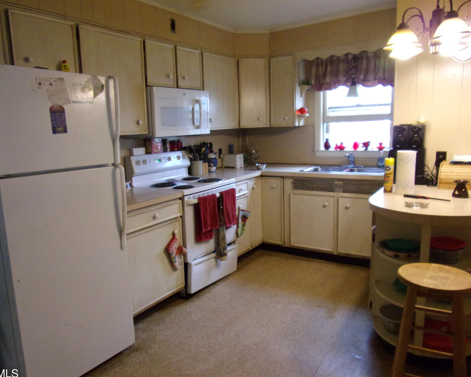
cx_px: 210
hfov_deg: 65.9
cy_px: 192
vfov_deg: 54.9
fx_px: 362
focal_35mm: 26
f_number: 3.3
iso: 400
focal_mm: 4.3
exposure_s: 1/28
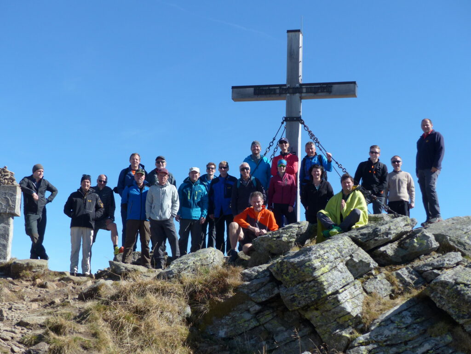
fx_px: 898
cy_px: 177
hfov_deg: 29.4
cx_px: 236
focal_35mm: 66
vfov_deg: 22.3
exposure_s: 1/1600
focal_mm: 11.9
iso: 100
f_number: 3.2
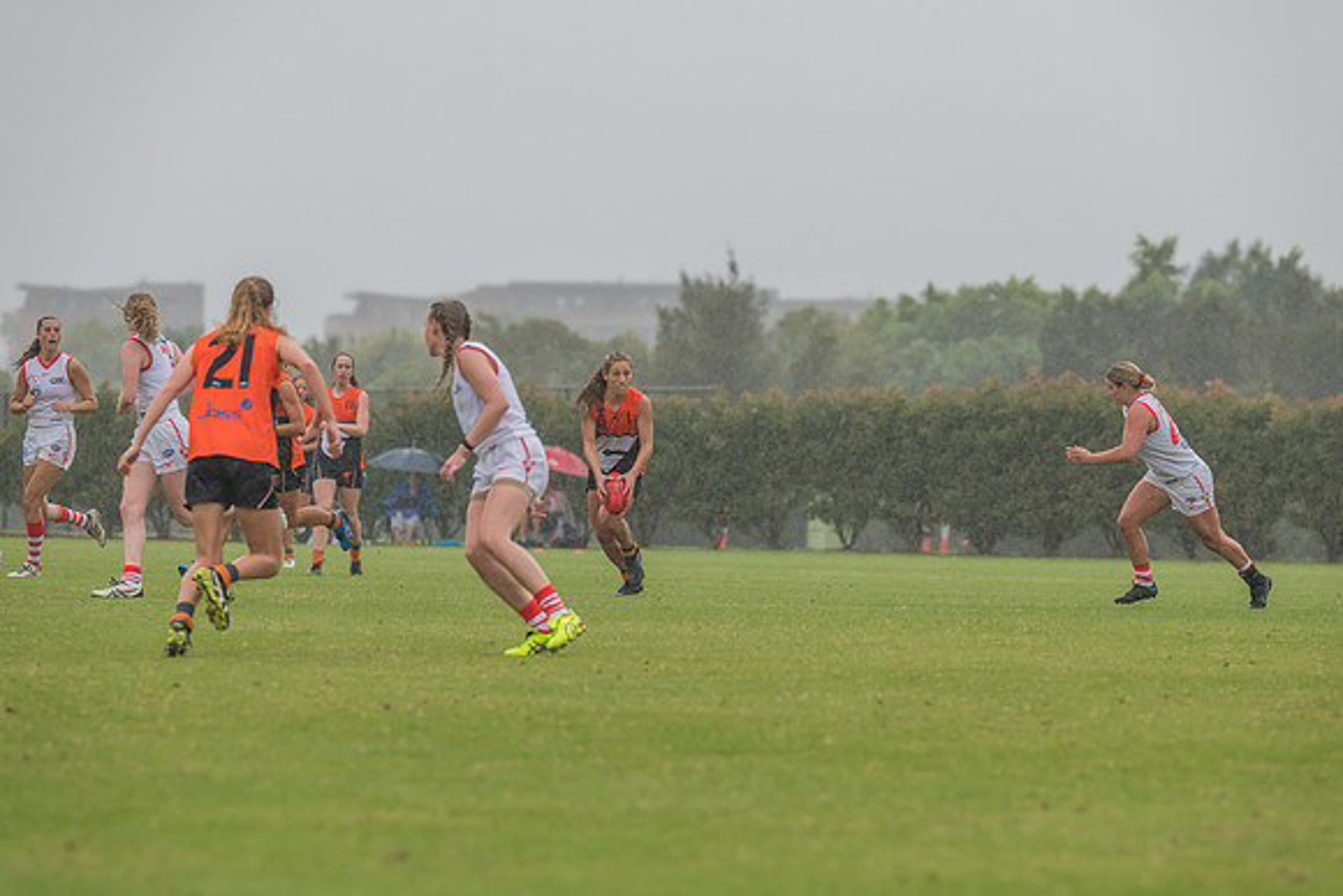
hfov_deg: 6.2
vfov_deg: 4.2
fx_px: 12309
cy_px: 457
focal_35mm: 330
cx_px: 686
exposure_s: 1/2000
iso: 800
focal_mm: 300
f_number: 6.3
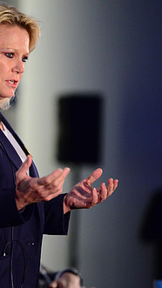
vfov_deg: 6.4
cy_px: 143
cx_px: -9
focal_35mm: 340
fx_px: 2598
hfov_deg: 3.6
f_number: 2.8
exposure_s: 1/250
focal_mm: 185
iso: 4000
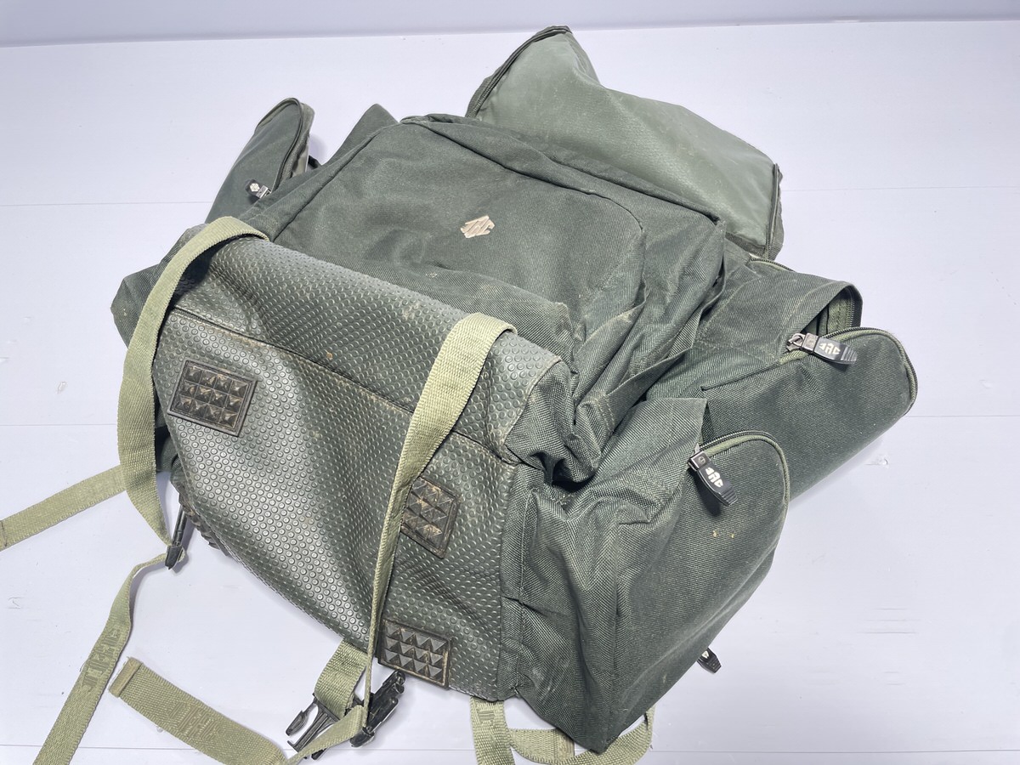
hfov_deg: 67.3
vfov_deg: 53.1
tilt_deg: -54.6
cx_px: 510
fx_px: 766
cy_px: 382
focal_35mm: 26
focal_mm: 4.2
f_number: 1.6
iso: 50
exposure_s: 1/100
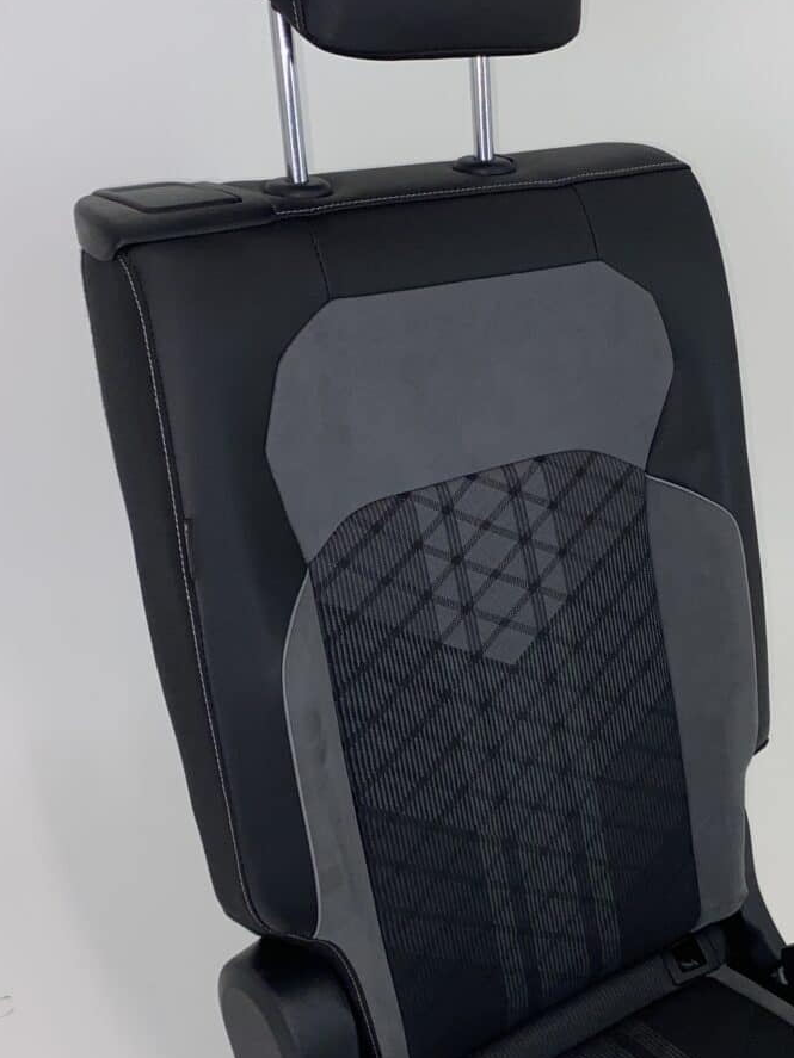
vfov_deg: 43.6
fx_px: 1315
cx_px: 479
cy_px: 641
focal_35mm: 43
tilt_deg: -29.6
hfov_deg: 33.5
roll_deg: -2.5
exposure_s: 1/172
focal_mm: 4.25
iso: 32
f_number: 1.8
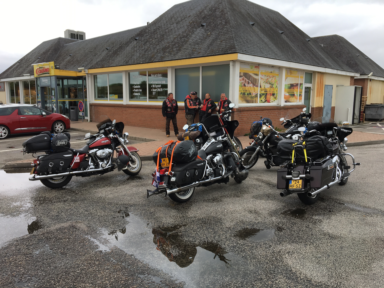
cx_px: 192
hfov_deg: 61.7
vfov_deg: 48.2
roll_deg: -0.7
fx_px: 322
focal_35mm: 29
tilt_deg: -9.6
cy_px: 144
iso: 25
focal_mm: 4.15
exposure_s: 1/427
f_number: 2.2
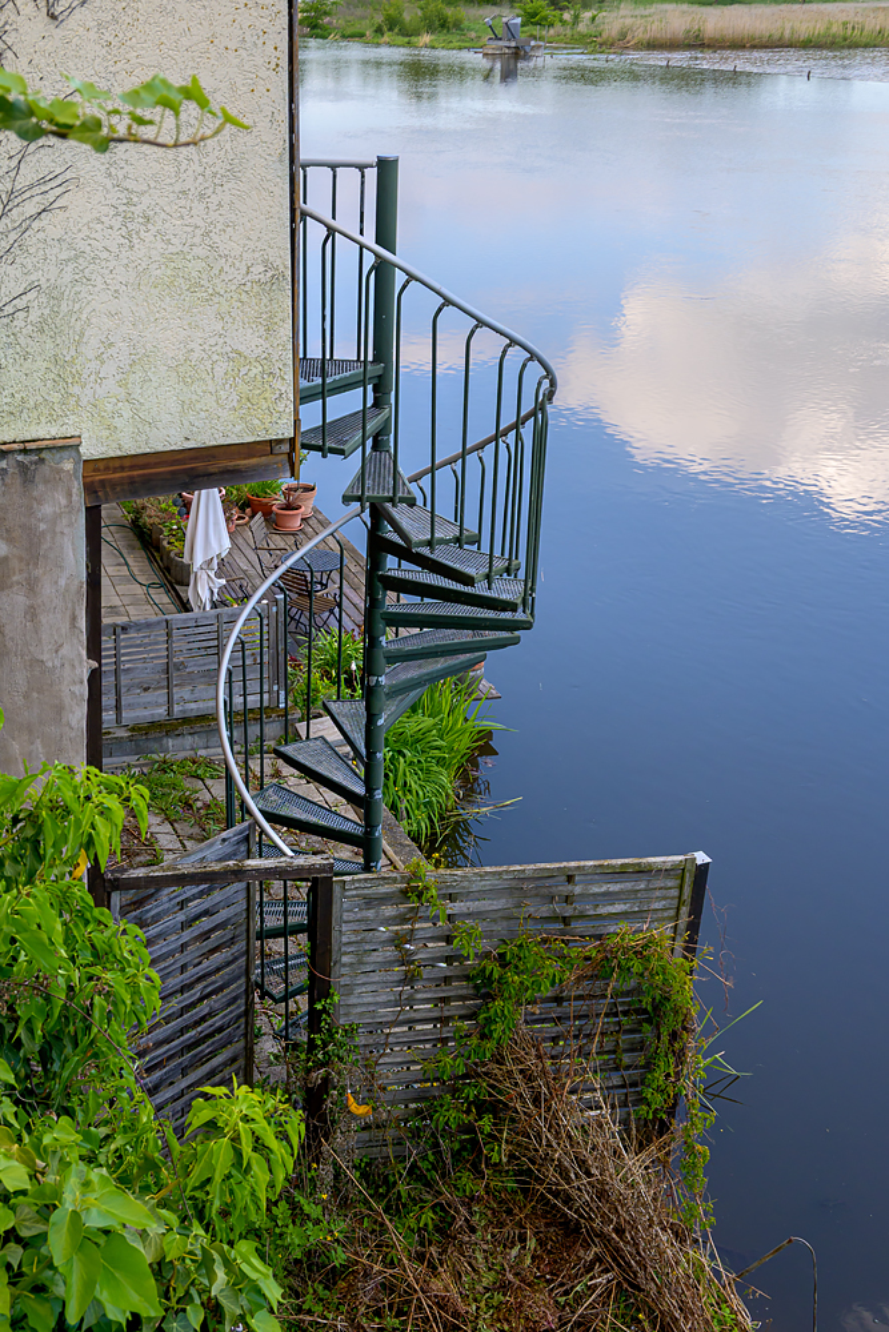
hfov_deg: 35.5
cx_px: 444
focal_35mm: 38
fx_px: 1388
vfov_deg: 51.3
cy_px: 666
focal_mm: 25
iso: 200
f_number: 8
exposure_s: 1/90
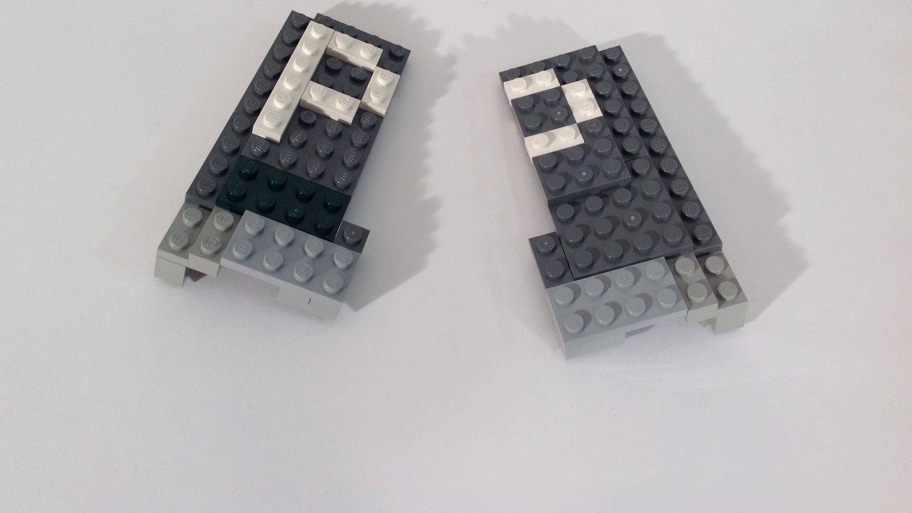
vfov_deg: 30.2
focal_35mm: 39
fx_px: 943
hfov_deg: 51.6
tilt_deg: -53.7
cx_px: 451
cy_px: 166
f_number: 2.4
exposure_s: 1/120
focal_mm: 4.28
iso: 100
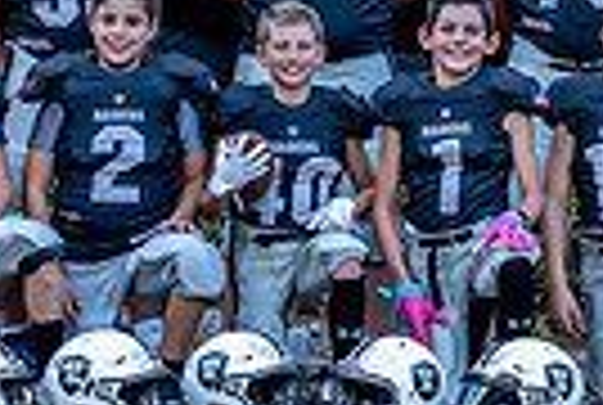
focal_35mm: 310
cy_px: -15
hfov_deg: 6.6
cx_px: 341
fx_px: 5204
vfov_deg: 4.4
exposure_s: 1/320
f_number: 4.5
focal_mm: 70
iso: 1000
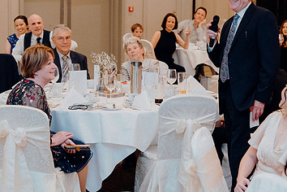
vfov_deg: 14.4
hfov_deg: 21.2
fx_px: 757
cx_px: 224
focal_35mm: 95
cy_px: 63
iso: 3200
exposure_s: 1/160
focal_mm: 58
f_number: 3.5
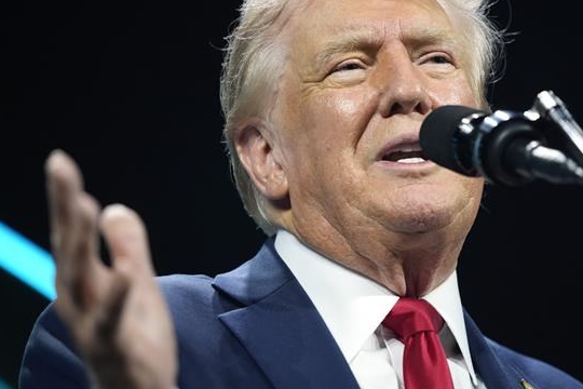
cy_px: 157
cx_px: 348
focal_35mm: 337
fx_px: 5457
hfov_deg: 6.1
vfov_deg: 4.1
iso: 4000
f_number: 4
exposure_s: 1/640
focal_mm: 280
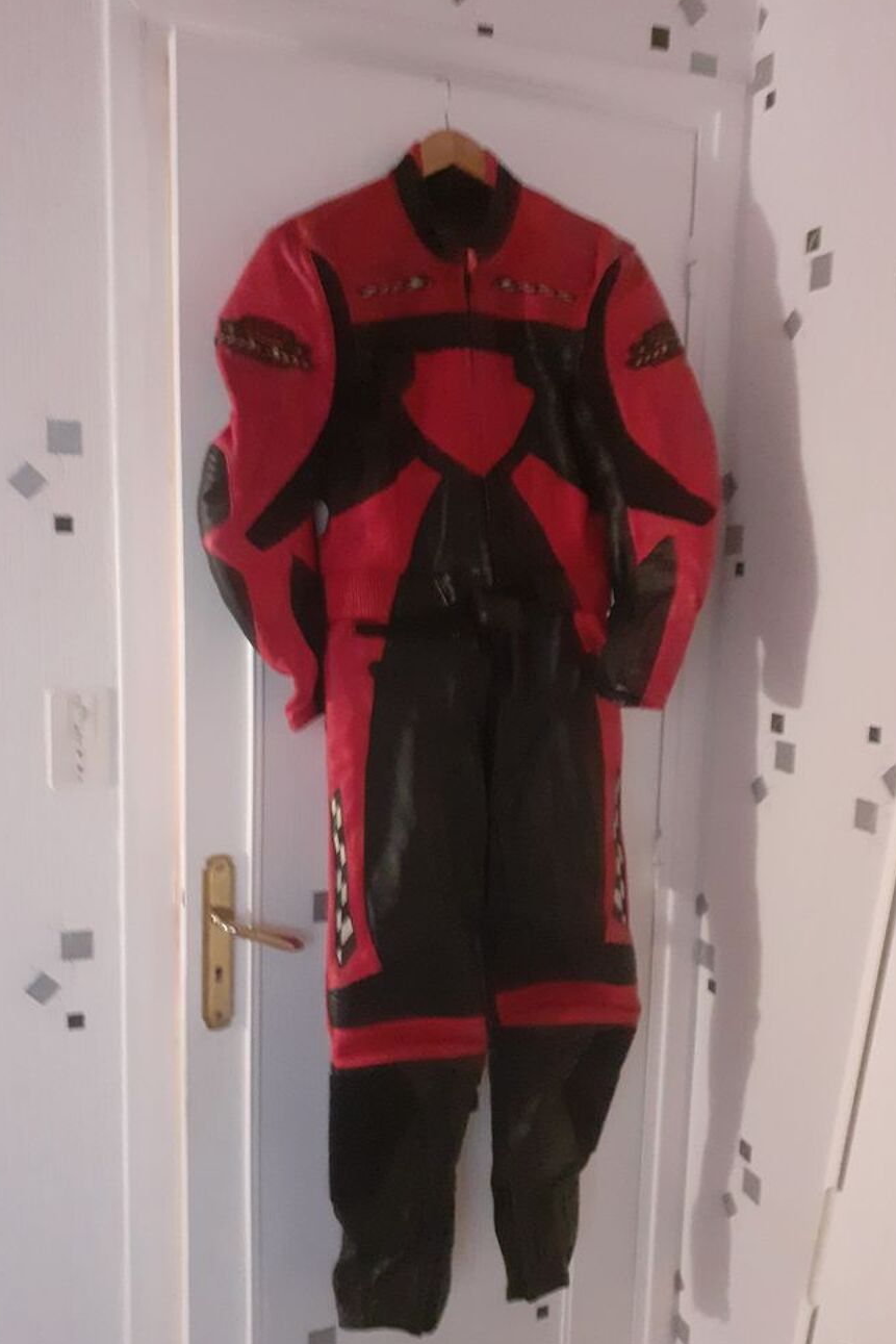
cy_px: 682
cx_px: 415
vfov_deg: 63.6
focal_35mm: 29
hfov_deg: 44.9
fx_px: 1082
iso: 800
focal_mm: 3.6
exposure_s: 1/20
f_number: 1.9
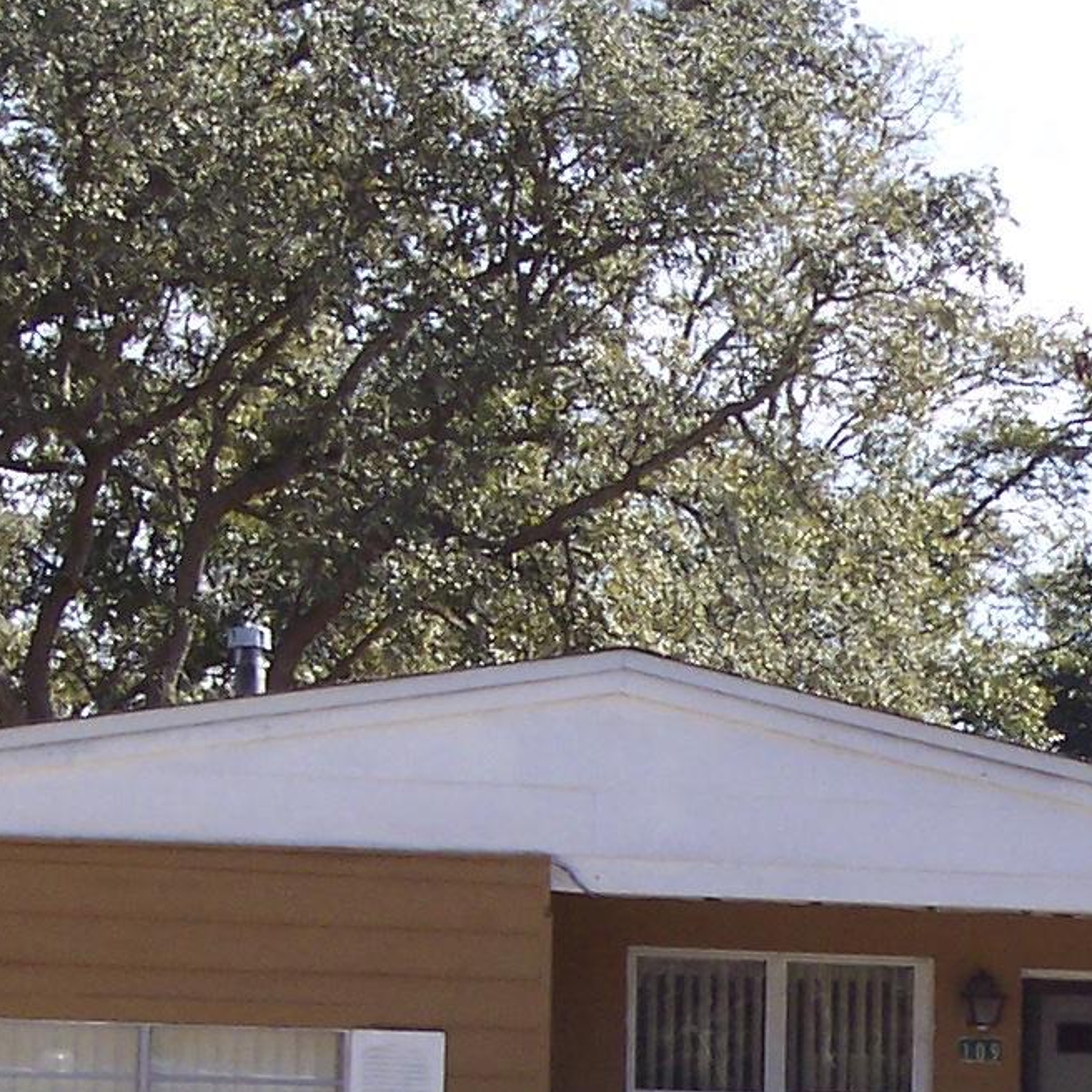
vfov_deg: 13.1
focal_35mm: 132
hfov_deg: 12.9
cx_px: 1260
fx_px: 4711
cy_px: 936
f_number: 4.8
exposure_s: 1/350
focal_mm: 8
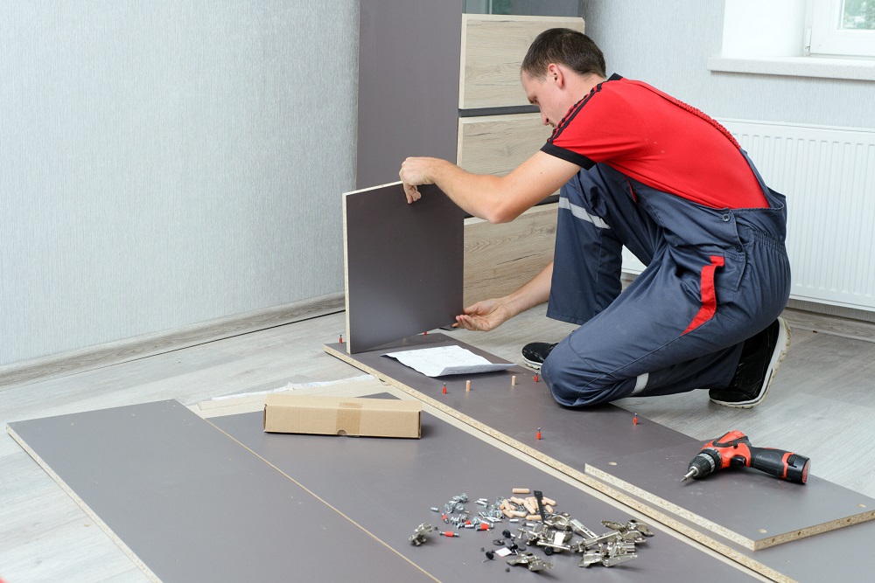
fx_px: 1215
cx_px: 438
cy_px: 292
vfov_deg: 27.0
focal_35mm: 50
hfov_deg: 39.6
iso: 200
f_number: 8
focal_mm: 50
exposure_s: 1/80
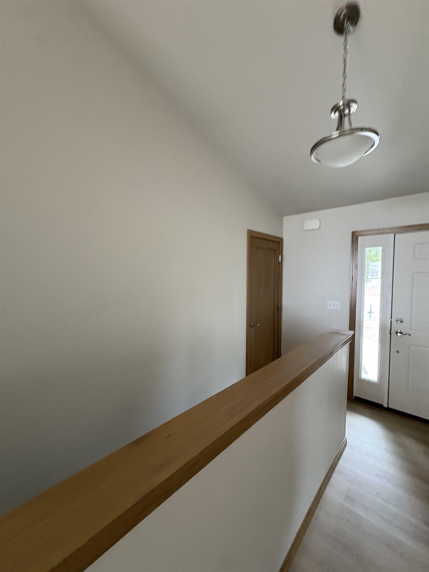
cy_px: 286
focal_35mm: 14
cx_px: 214
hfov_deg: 85.7
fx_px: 231
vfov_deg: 102.1
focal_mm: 2.22
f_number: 2.2
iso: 320
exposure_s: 1/60
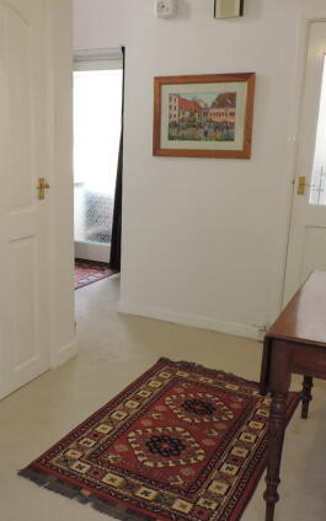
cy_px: 266
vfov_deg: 55.3
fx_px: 498
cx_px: 132
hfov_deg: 36.2
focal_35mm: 35
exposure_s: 1/40
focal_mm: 4.3
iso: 200
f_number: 3
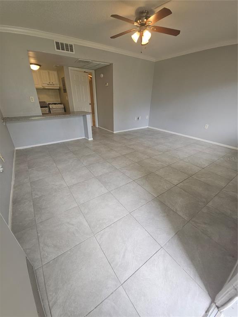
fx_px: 119
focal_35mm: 13
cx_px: 119
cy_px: 158
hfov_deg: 89.9
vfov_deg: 106.2
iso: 64
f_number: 2.2
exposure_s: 1/60
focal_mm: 1.7
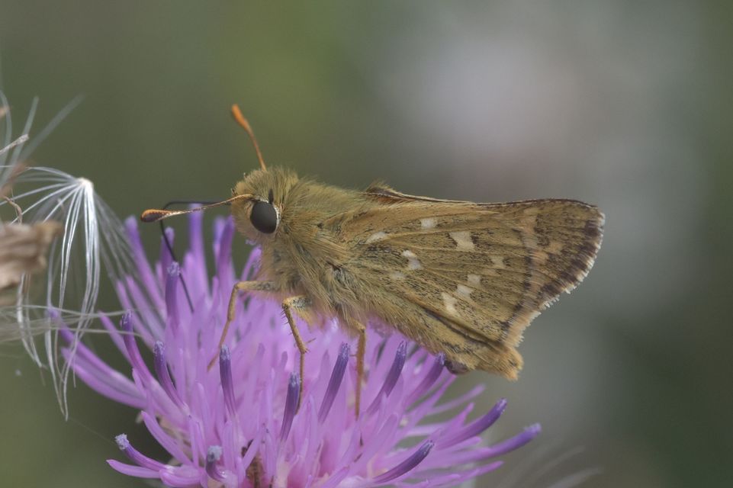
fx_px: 3206
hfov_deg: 13.0
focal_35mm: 158
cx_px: 366
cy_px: 244
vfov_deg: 8.7
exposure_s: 1/1250
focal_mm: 105
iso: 800
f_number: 9
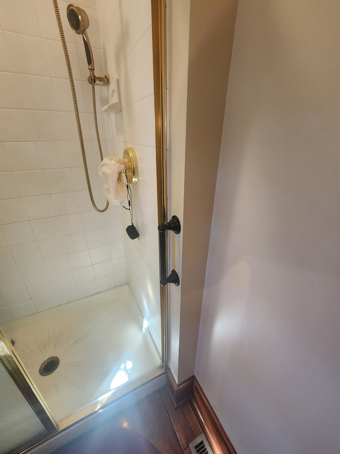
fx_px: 170
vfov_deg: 106.2
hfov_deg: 89.9
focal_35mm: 13
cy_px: 227
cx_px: 170
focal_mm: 2.2
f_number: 2.2
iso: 320
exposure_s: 1/60
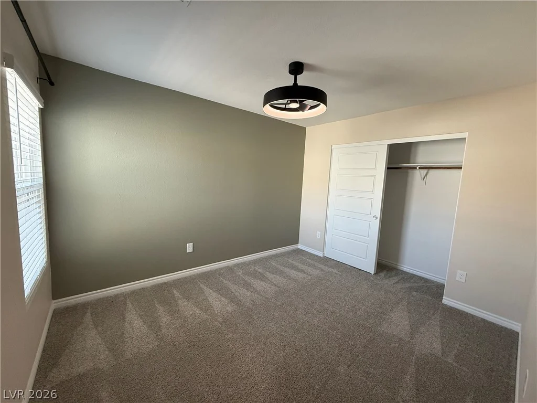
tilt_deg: -5.5
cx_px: 268
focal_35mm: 14
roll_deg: -2.4
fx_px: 217
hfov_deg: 102.1
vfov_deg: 85.7
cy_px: 202
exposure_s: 1/102
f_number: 2.2
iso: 250
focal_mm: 2.22
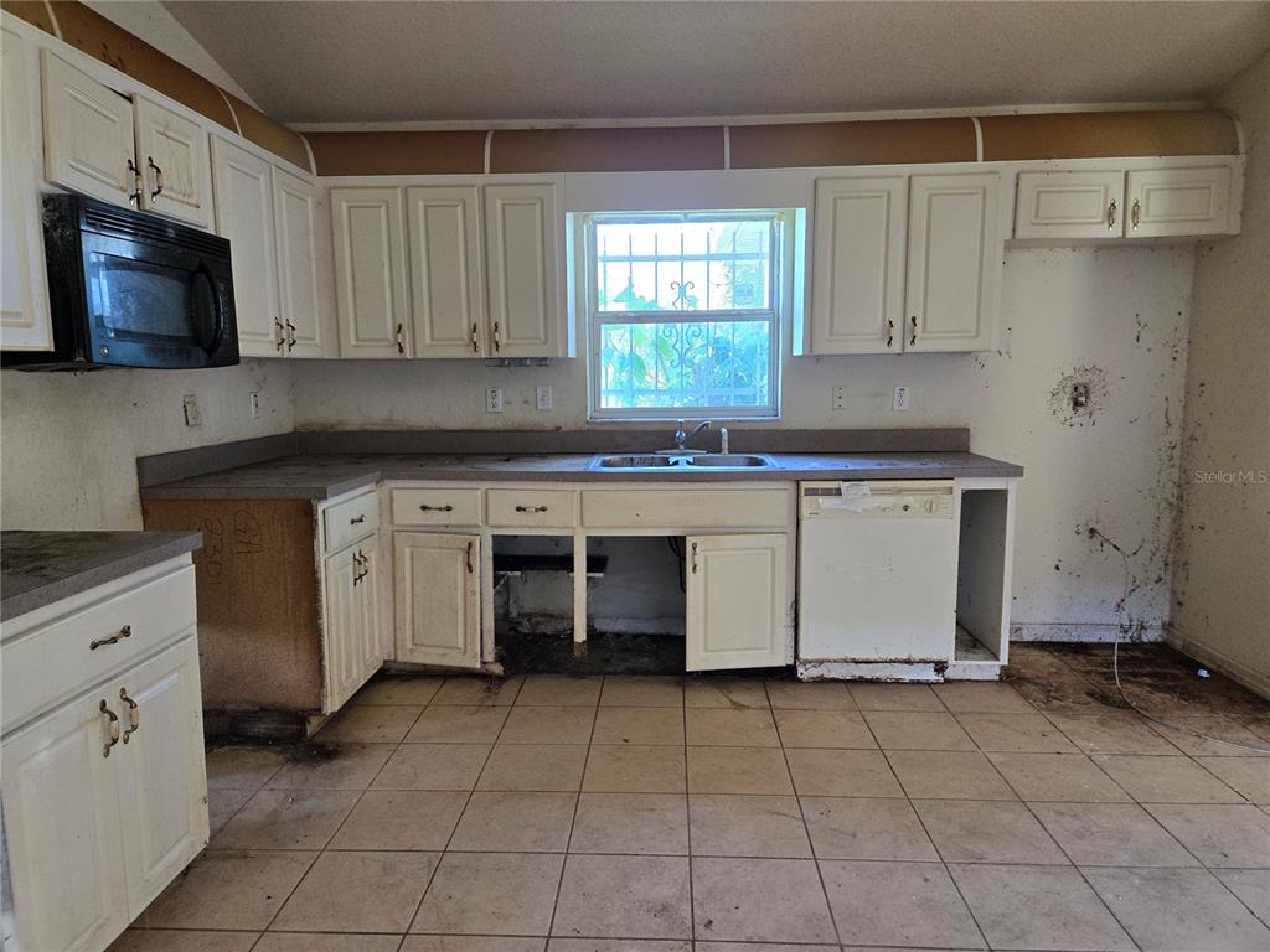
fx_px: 844
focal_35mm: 23
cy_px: 476
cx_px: 635
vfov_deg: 58.9
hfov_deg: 73.9
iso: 250
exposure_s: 1/120
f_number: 1.8
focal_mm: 5.4
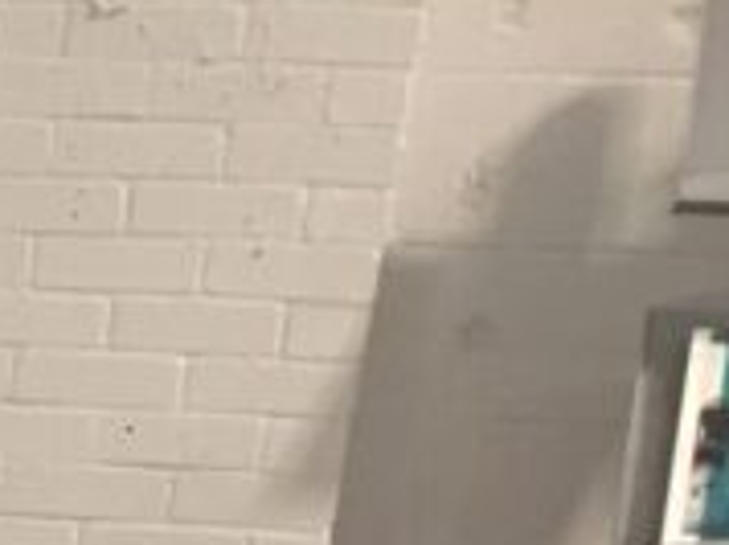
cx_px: -1020
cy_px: 1528
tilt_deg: -20.6
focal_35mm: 163
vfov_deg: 8.0
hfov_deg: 10.5
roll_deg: -2.6
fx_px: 3428
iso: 64
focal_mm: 4.15
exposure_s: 1/15
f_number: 2.2
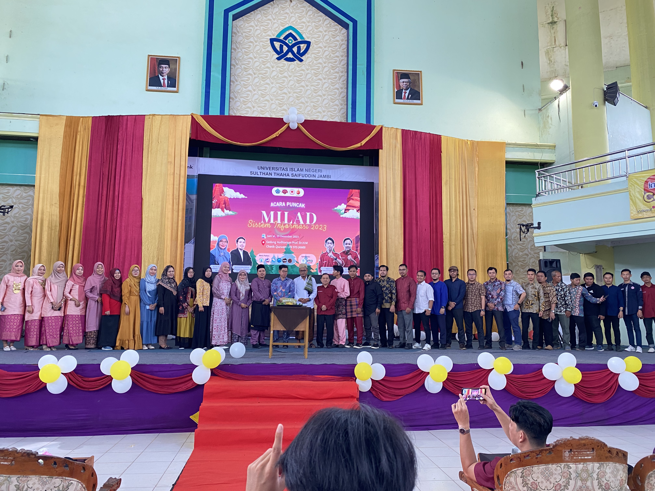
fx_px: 492
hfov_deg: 67.3
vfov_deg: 53.1
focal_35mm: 26
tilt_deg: +7.1
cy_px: 246
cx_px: 328
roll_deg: -1.4
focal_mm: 4.25
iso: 100
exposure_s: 1/50
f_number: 1.8
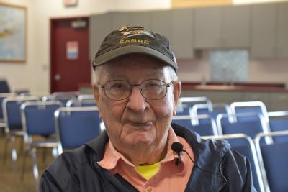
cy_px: 96
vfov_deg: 22.6
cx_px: 144
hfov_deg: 33.4
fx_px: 480
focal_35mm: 60
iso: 400
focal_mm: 40
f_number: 4
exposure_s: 1/60
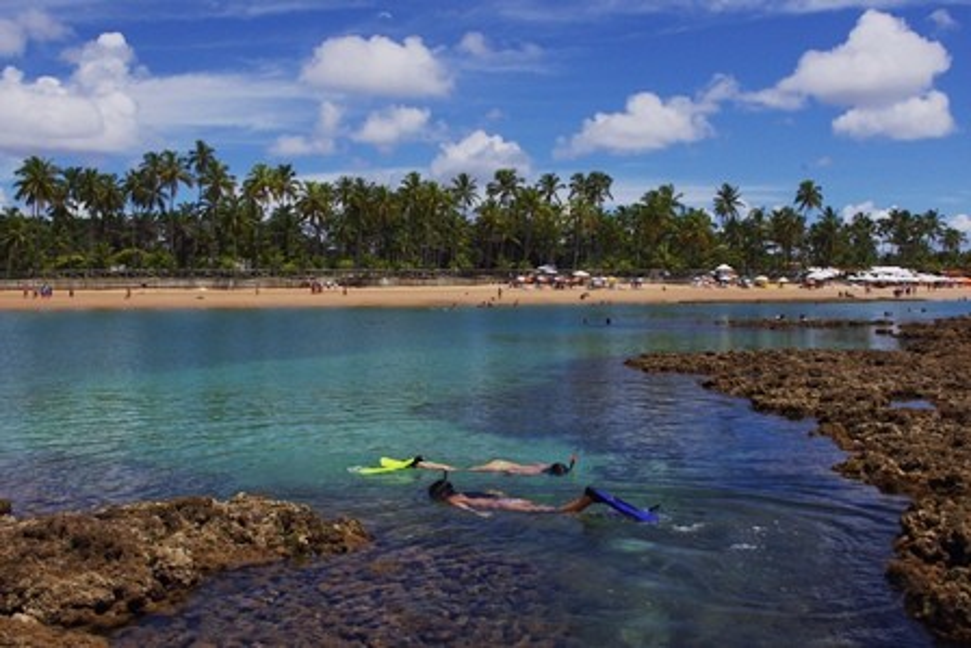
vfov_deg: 36.9
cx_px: 486
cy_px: 324
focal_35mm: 36
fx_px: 971
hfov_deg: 53.1
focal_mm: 24.38
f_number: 14
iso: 200
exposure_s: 1/500
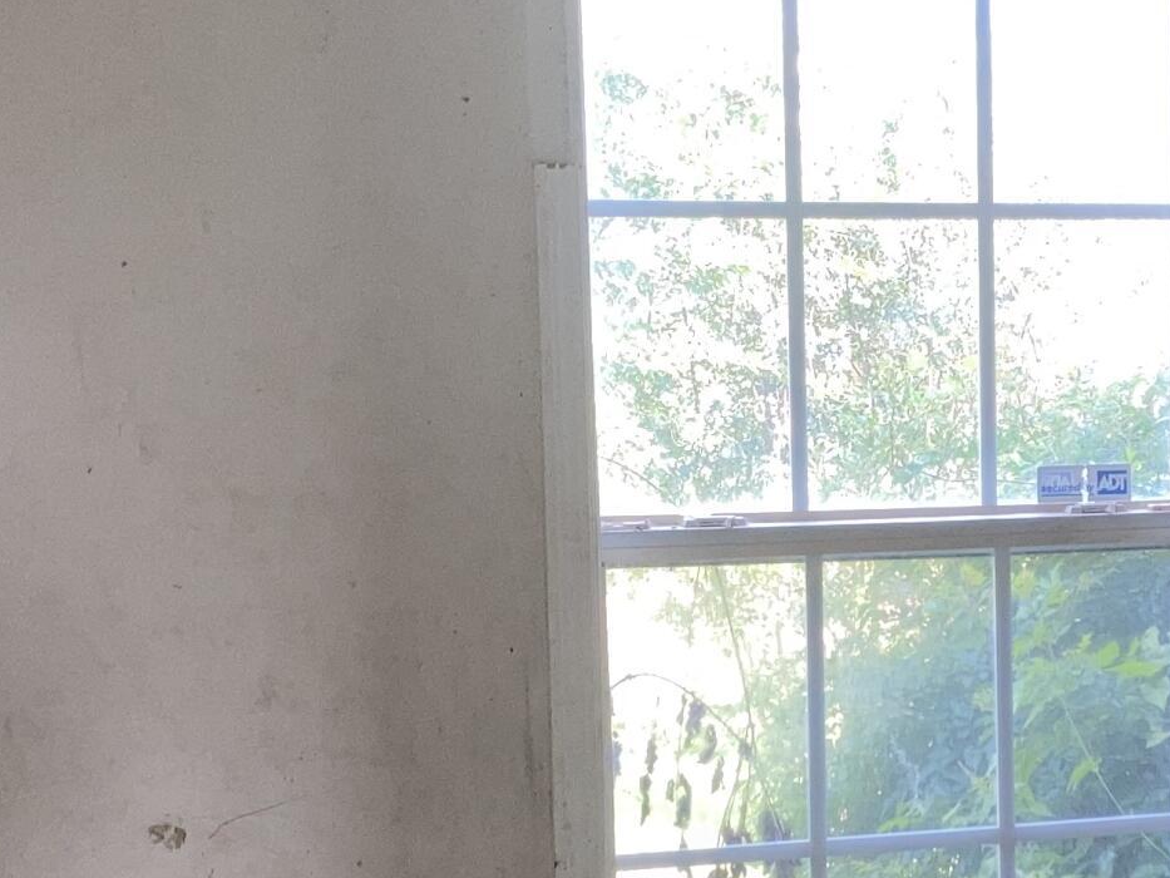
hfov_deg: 21.5
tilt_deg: -6.3
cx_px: 949
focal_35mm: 90
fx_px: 3042
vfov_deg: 16.3
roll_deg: +0.4
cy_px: 724
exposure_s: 1/40
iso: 20
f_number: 1.8
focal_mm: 3.99
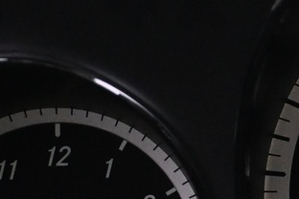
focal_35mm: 226
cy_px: 77
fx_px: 1874
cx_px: 487
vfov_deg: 6.1
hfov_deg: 8.8
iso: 3200
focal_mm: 29
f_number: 4.8
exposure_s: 1/80
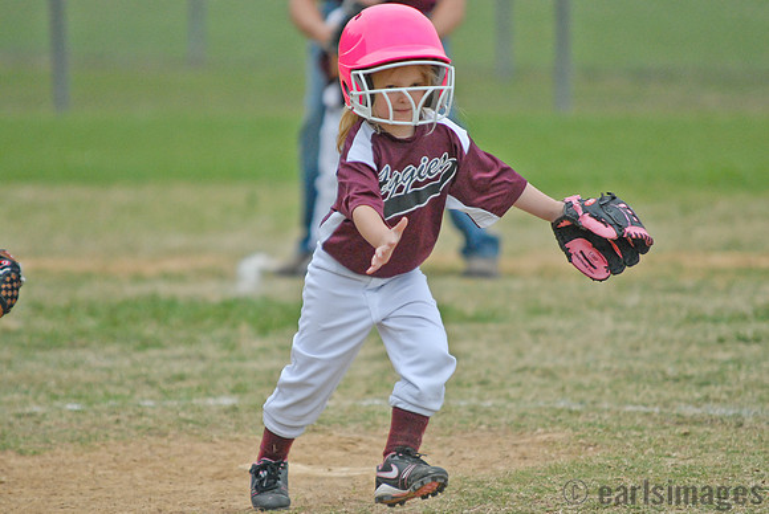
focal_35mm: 300
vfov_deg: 4.6
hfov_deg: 6.9
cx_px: 384
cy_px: 257
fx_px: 6415
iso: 1000
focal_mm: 200
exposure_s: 1/2500
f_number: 2.8
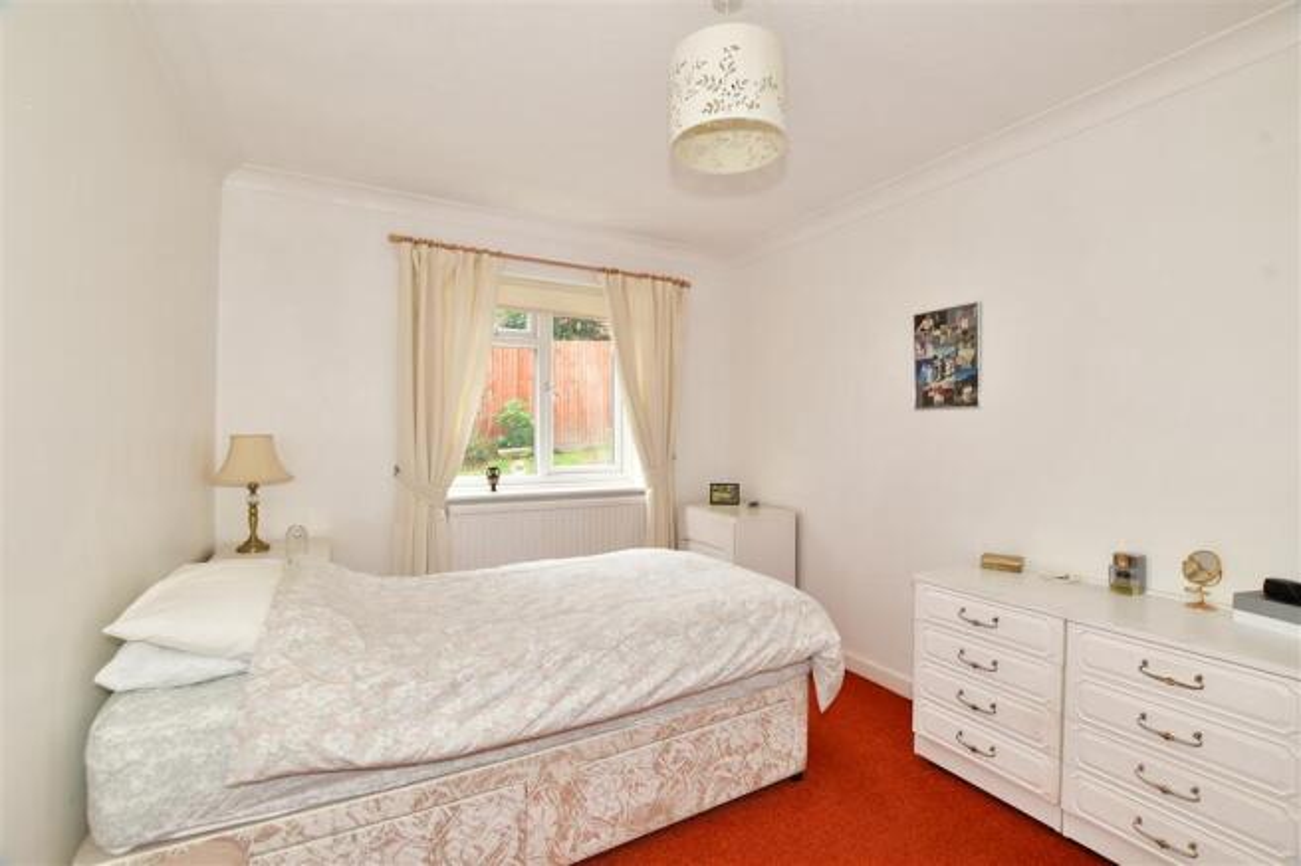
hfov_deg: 100.4
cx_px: 650
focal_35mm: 15
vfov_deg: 77.3
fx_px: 542
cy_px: 433
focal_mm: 10
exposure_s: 1/10
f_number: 8
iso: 200
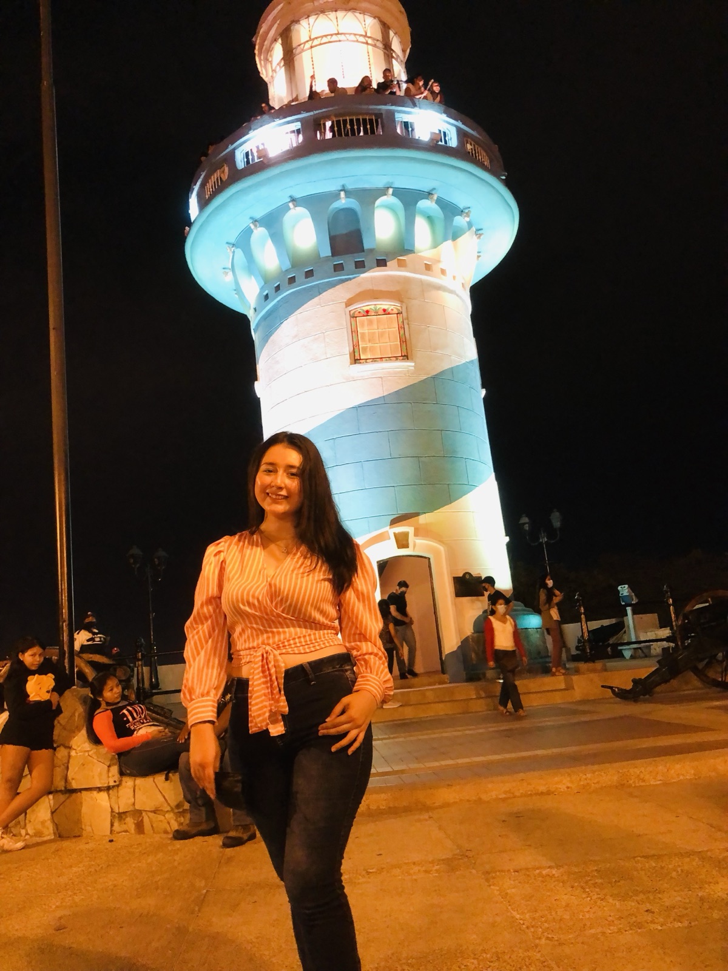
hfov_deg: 49.7
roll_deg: +6.1
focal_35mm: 28
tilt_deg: +13.0
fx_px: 785
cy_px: 486
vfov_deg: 63.4
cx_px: 364
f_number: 1.8
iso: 80
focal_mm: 4
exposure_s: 1/6
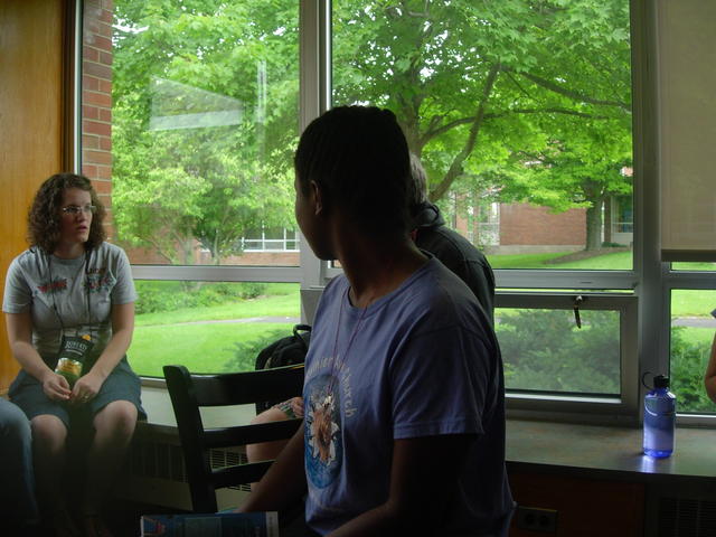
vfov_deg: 37.7
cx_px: 358
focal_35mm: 38
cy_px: 268
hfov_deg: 49.0
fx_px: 786
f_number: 2.8
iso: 79
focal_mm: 7.8
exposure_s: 1/55.3
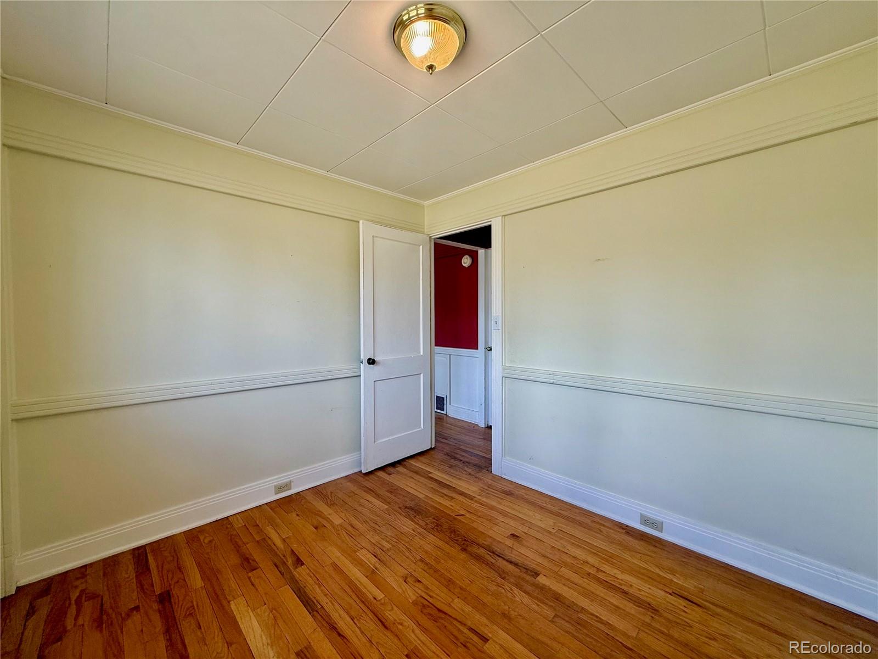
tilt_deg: -1.6
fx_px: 355
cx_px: 439
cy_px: 330
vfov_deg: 85.7
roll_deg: +0.4
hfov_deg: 102.1
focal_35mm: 14
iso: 80
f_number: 2.2
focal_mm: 2.22
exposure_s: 1/120
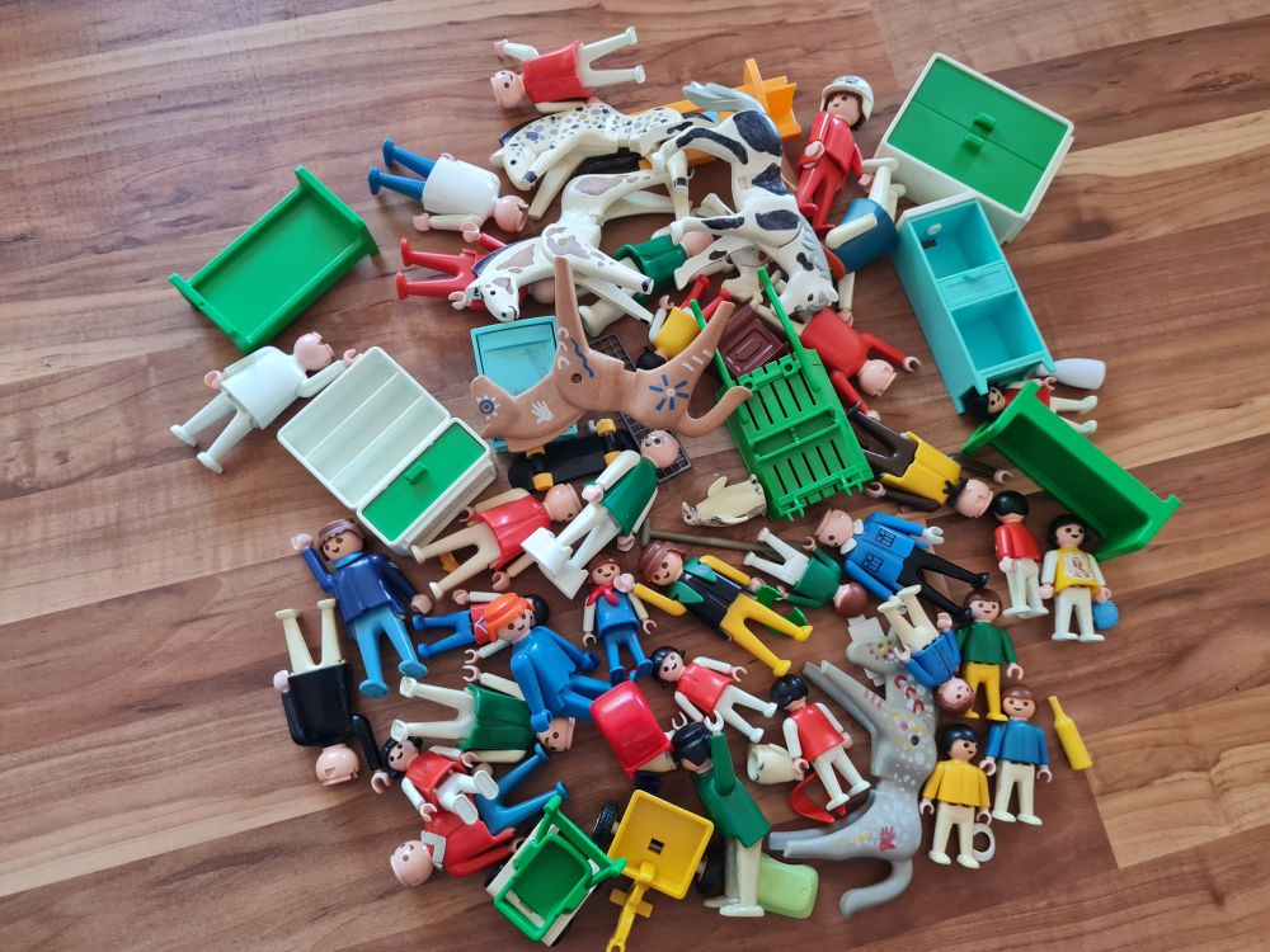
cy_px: 476
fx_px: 954
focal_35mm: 26
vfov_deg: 53.1
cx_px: 635
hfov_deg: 67.3
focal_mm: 5.4
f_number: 1.8
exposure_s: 1/50
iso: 250
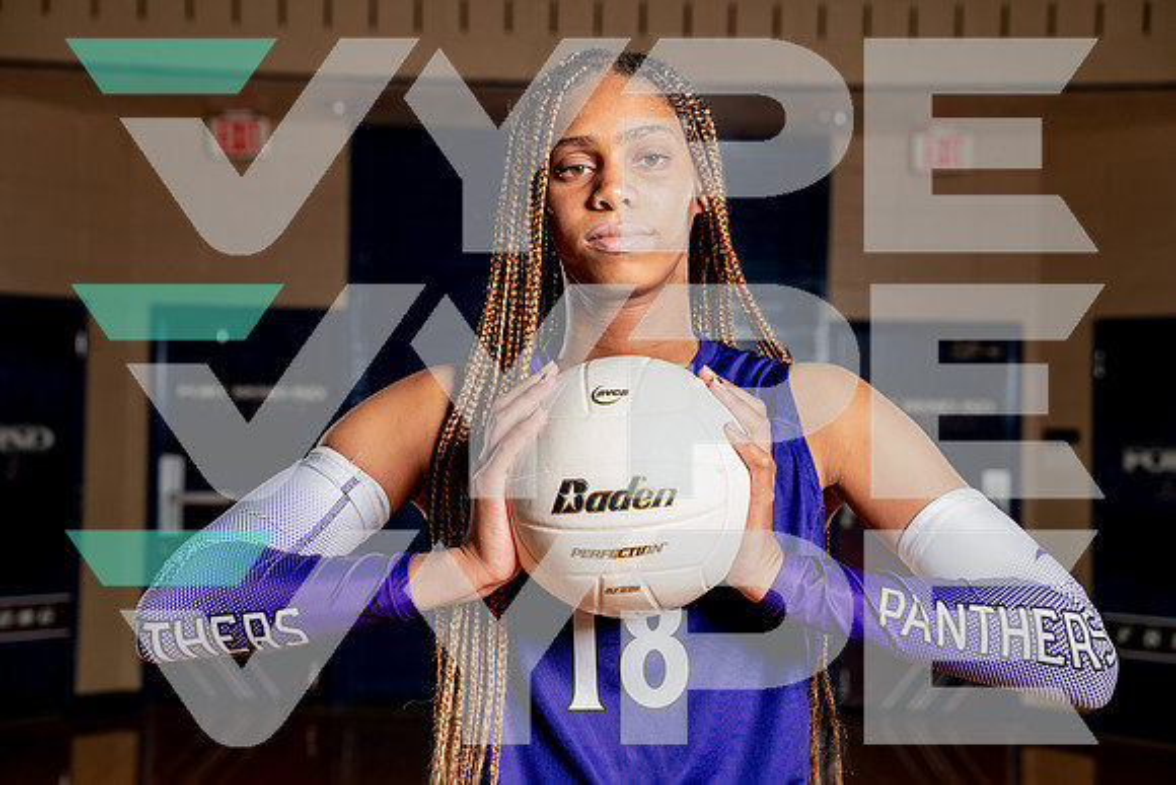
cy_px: 392
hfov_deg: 30.5
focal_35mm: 66
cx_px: 588
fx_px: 2156
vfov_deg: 20.6
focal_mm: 66
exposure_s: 1/250
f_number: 5.6
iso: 200
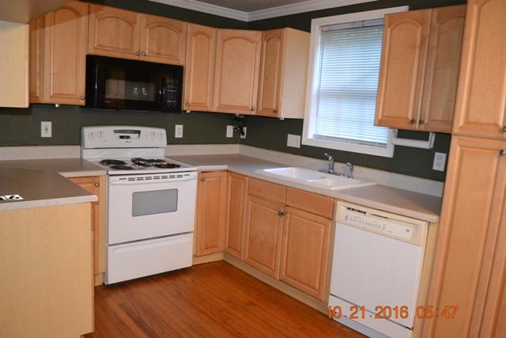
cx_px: 253
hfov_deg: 67.4
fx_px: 380
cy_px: 169
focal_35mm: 27
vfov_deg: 48.0
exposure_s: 1/60
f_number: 3.5
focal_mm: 18
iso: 2000
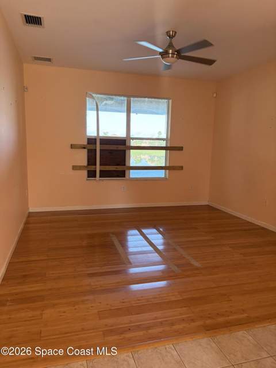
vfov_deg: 67.3
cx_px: 138
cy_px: 184
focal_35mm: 26
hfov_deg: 53.1
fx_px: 276
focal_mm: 5.96
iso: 125
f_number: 1.6
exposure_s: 1/130
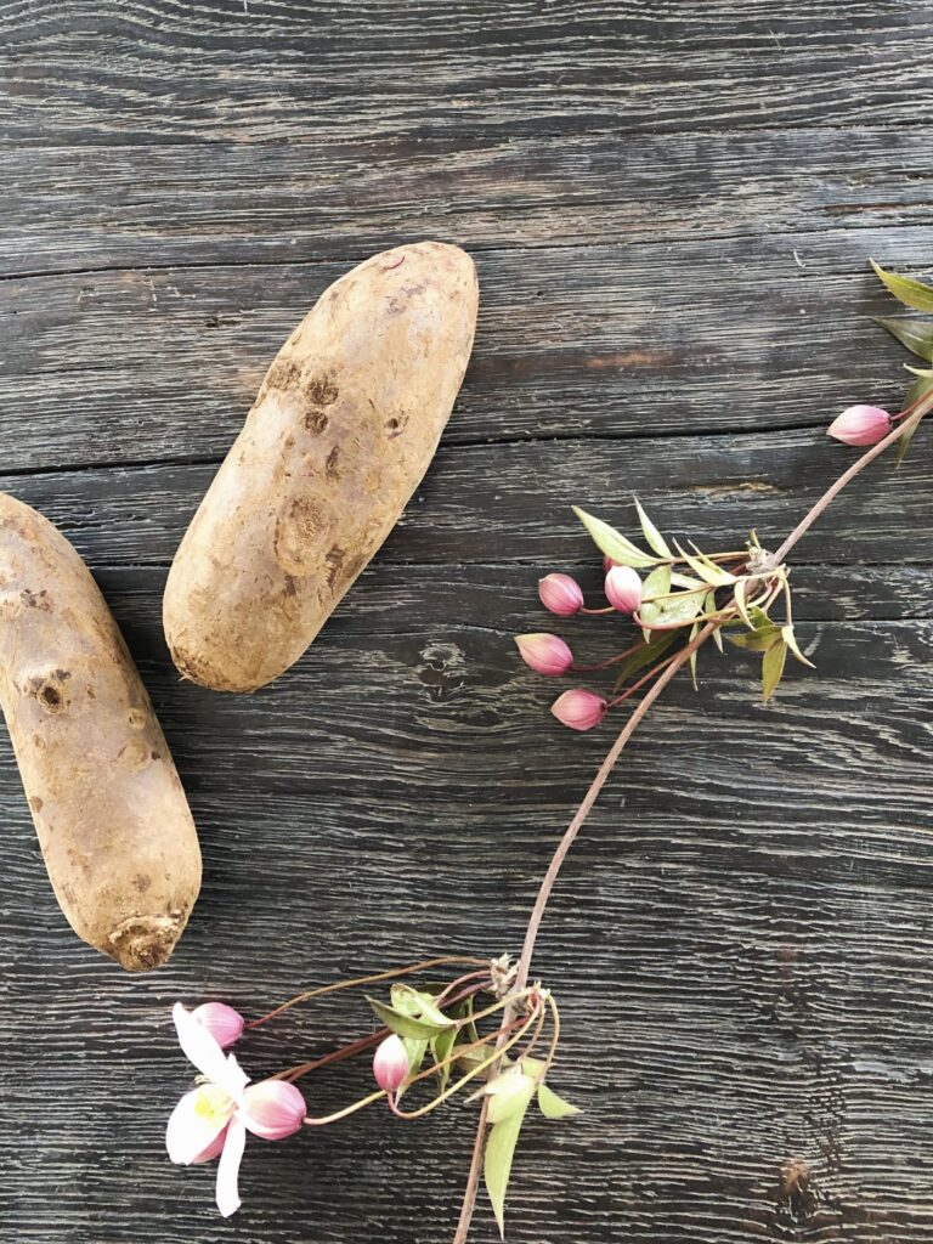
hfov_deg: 49.7
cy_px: 622
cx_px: 466
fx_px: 1006
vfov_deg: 63.4
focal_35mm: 28
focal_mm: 3.99
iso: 100
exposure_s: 1/12
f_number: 1.8
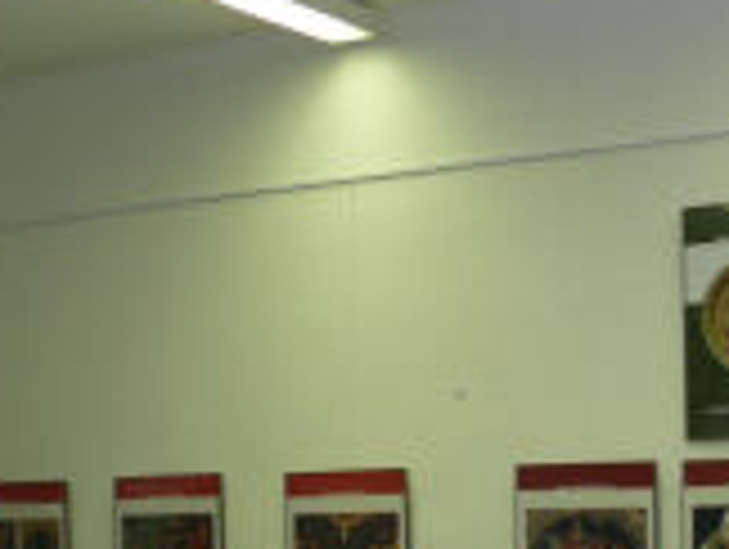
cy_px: 729
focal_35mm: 97
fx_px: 2046
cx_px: 477
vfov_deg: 14.6
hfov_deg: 20.1
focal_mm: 7.4
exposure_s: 1/30
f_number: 2.8
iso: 100
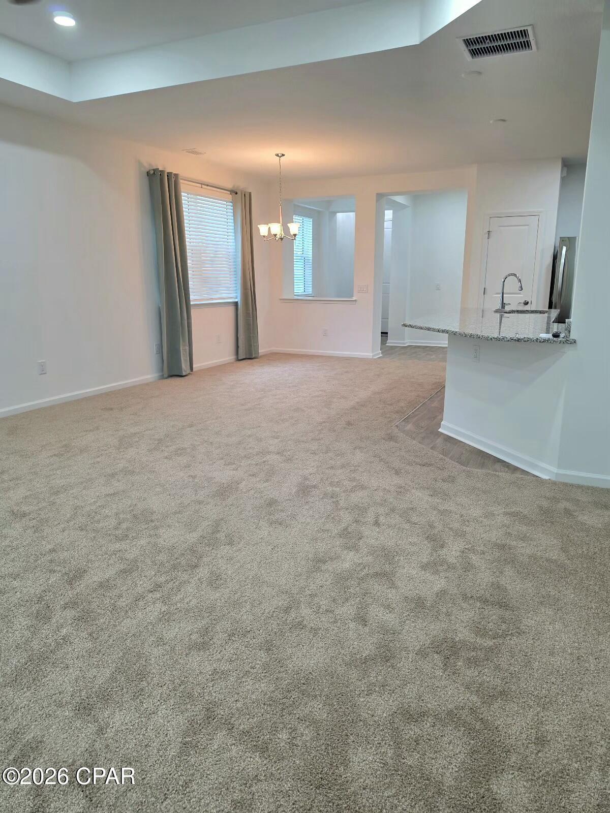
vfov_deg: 73.9
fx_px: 540
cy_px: 406
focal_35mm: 23
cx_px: 305
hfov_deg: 58.9
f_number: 1.4
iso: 80
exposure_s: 1/120
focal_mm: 6.5
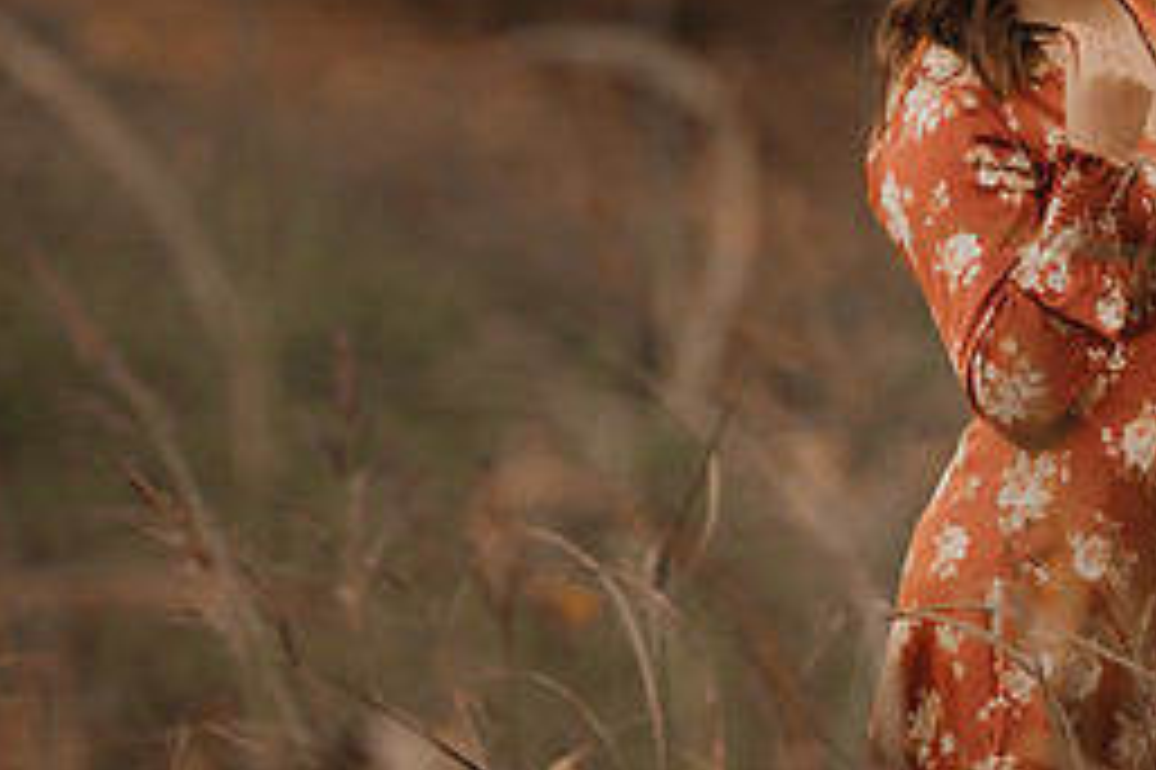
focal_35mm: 355
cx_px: 1111
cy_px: 23
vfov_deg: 3.9
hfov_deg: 5.8
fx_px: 11392
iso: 125
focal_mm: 105
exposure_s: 1/500
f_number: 1.6
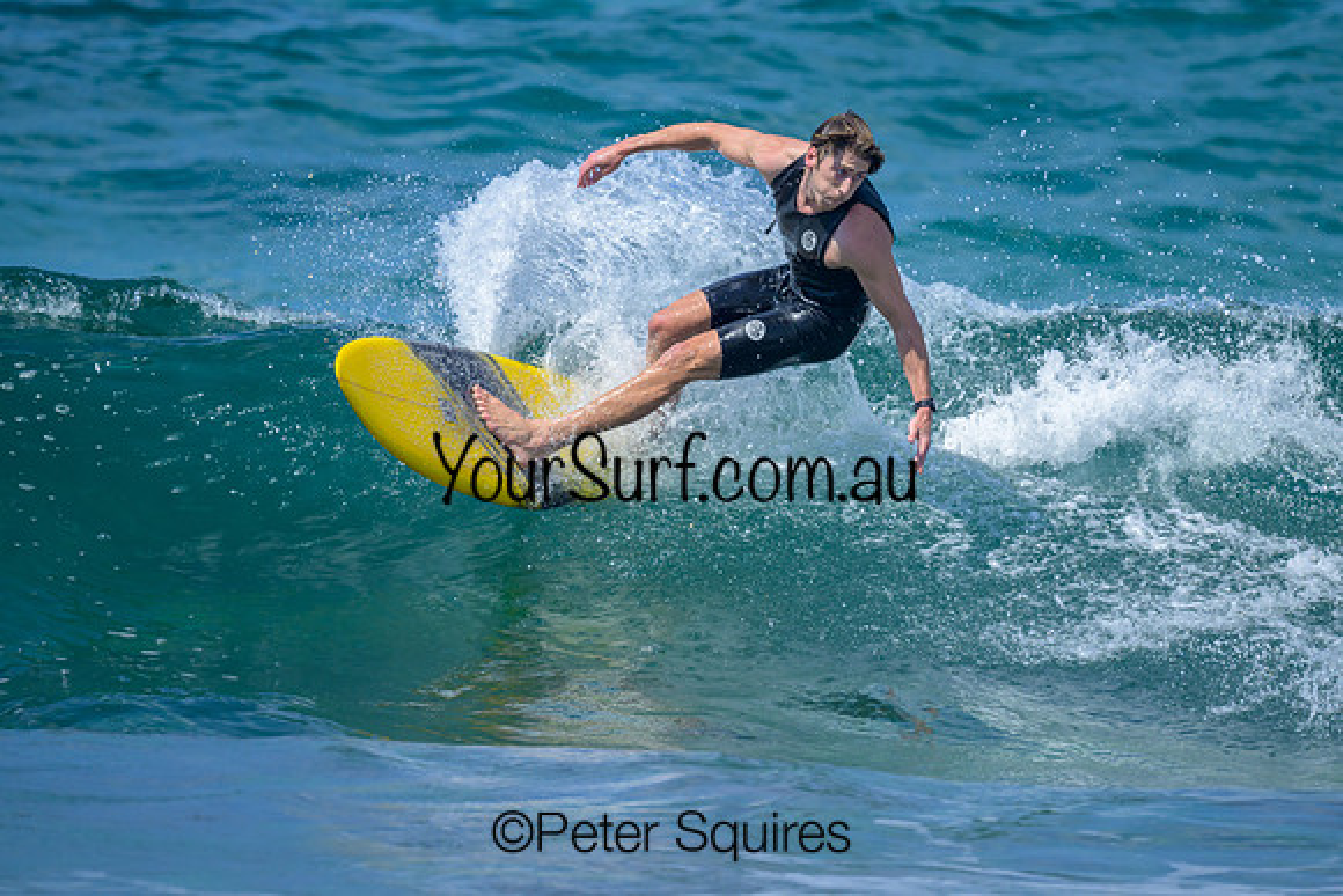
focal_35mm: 1092
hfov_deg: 1.9
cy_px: 405
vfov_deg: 1.3
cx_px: 800
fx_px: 40732
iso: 400
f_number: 6.3
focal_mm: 800
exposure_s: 1/2500
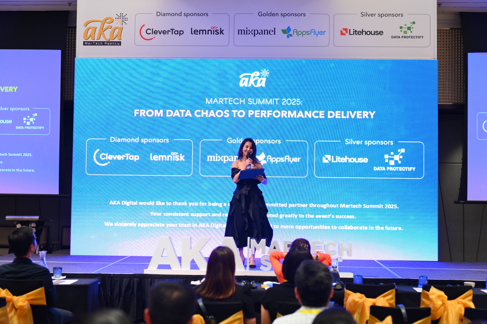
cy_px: 162
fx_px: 689
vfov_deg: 26.4
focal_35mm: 51
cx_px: 244
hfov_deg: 38.9
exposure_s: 1/80
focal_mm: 51
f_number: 2.8
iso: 1250
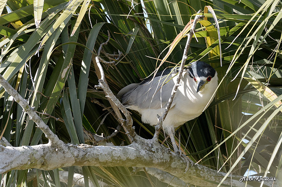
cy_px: 87
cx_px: 189
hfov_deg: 3.1
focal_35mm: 675
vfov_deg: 2.0
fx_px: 5284
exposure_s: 1/1000
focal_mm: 500
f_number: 9
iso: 2000
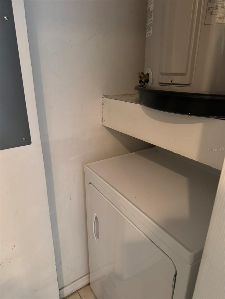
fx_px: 208
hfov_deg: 56.8
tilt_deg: -21.3
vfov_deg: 71.6
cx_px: 112
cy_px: 150
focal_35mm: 24
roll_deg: +0.9
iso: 800
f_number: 1.78
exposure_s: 1/40
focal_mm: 6.76
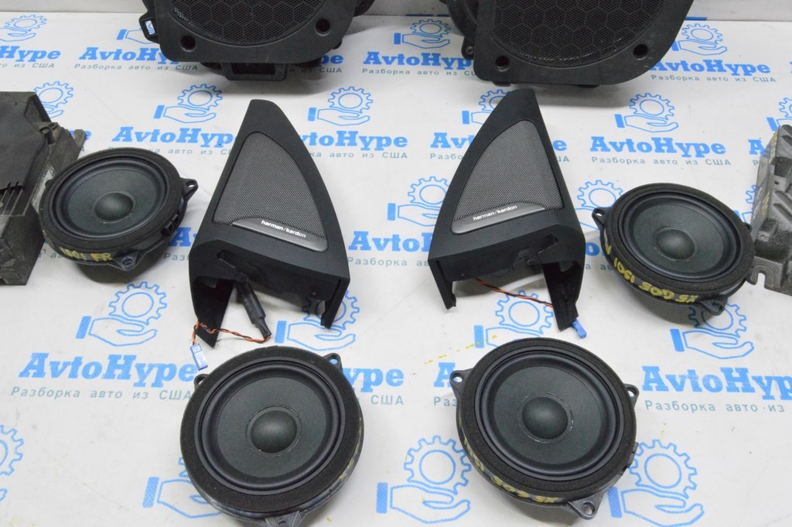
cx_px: 396
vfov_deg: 43.5
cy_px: 264
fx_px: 659
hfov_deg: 62.0
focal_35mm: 30
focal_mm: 20
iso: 6400
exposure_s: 1/20
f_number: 20
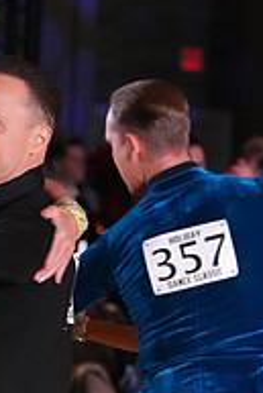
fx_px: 4867
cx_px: -119
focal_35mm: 445
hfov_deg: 3.1
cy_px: 499
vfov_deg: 4.6
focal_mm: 148
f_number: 5.6
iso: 4000
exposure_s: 1/200
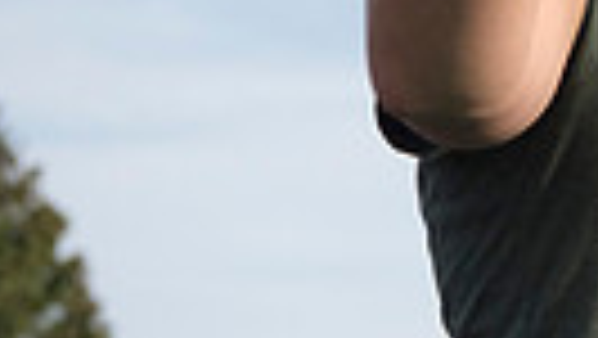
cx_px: 1250
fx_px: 4062
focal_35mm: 256
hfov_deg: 8.0
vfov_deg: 4.7
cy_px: -196
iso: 800
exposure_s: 1/4000
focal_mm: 56
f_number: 5.6
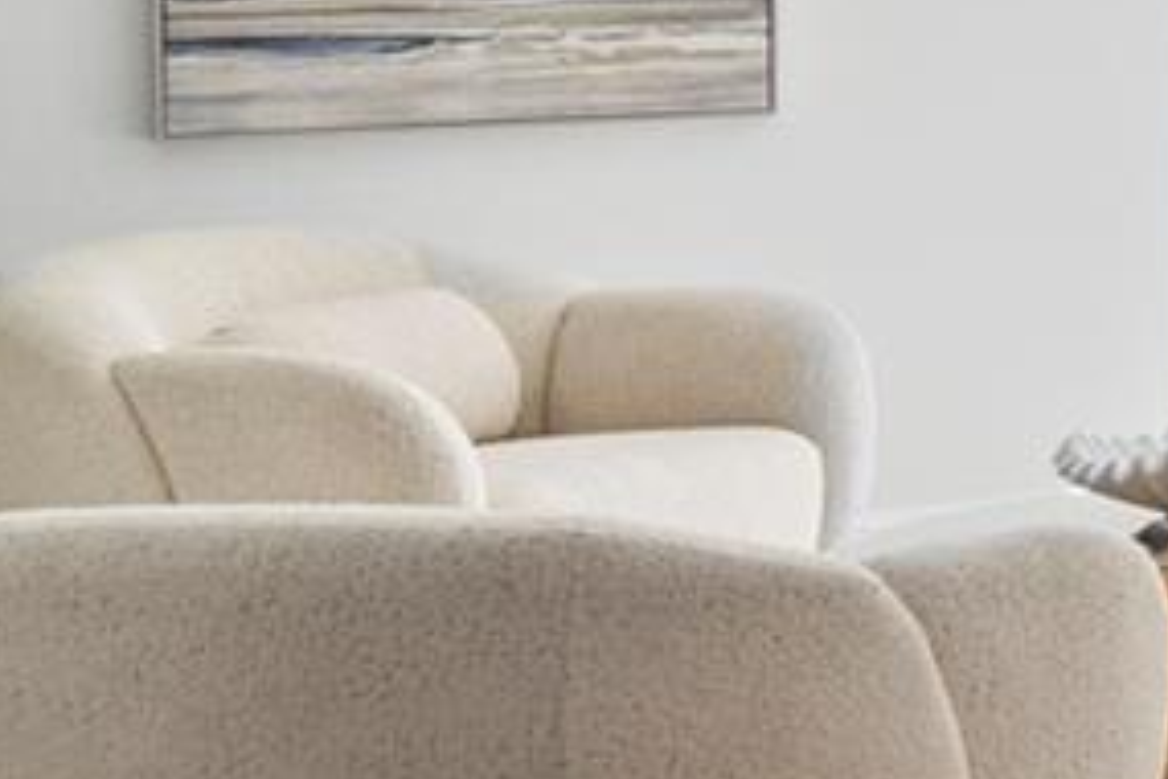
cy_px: -178
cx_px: 3975
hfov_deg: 9.9
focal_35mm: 115
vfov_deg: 11.7
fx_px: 3731
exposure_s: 1/40
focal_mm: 16
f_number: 9
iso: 800
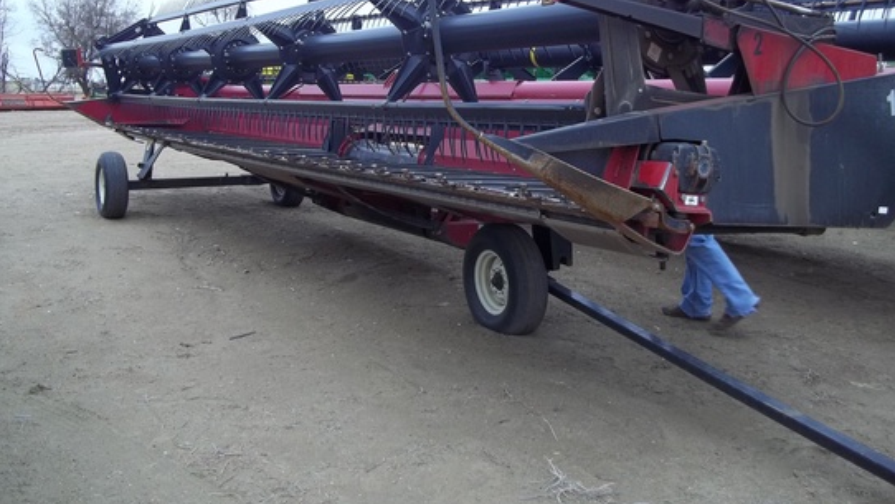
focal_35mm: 35
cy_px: 177
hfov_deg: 56.6
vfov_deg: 33.5
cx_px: 448
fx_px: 831
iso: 64
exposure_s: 1/100
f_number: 2.9
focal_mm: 5.7
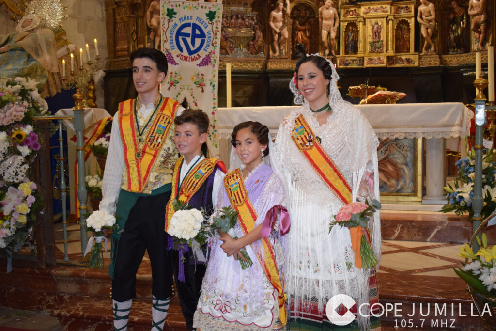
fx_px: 641
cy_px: 166
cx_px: 248
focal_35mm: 46
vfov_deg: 29.0
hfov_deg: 42.3
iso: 2500
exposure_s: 1/60
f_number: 4.2
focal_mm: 31
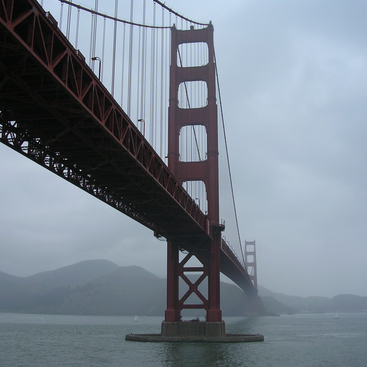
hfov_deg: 37.5
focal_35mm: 45
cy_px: 183
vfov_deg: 37.6
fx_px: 540
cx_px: 195
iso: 50
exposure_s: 1/289
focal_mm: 5.8
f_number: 2.8
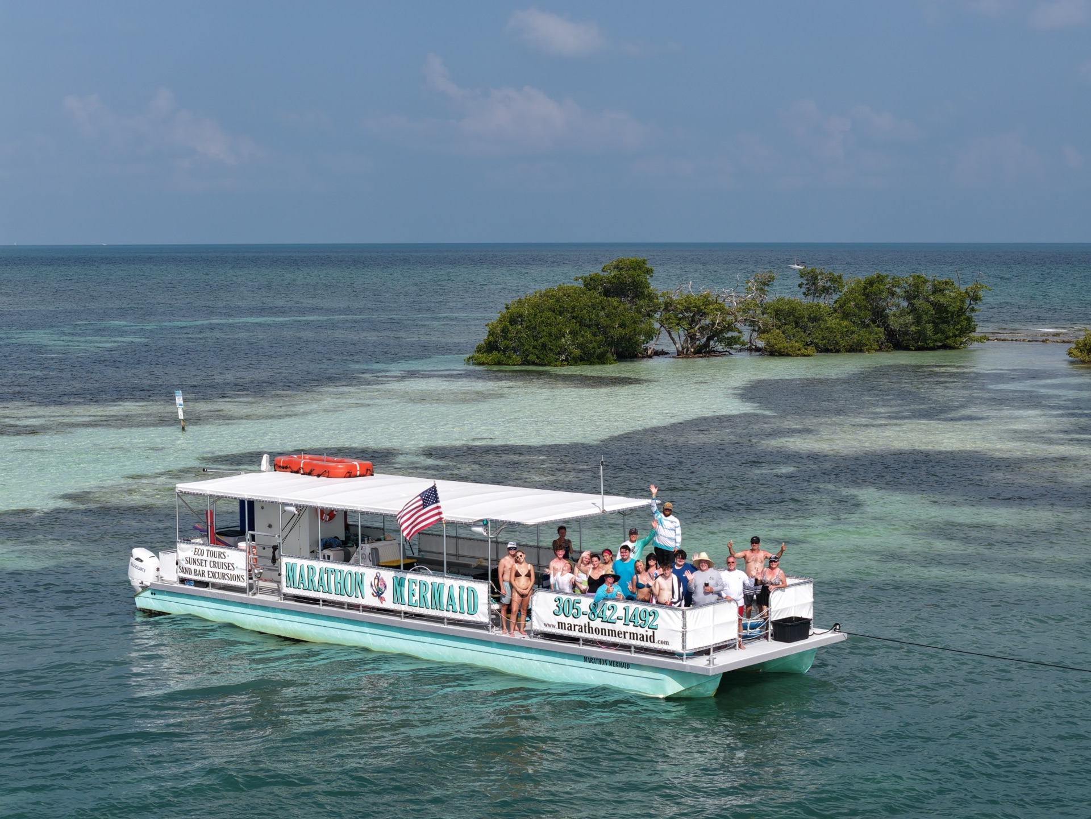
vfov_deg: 21.0
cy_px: 410
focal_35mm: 70
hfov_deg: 27.8
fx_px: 2206
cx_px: 546
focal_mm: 19.35
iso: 100
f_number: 2.8
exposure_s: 1/2000
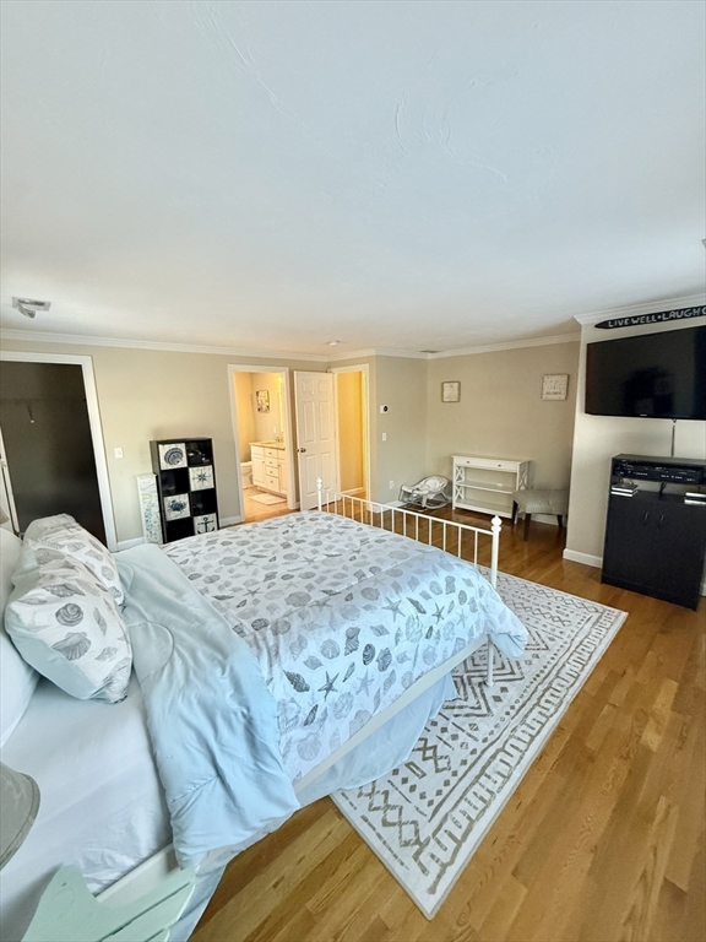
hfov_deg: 85.7
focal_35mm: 14
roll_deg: +0.8
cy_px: 471
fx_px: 381
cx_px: 353
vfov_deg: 102.1
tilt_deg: -9.4
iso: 250
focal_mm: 2.22
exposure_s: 1/60
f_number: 2.2
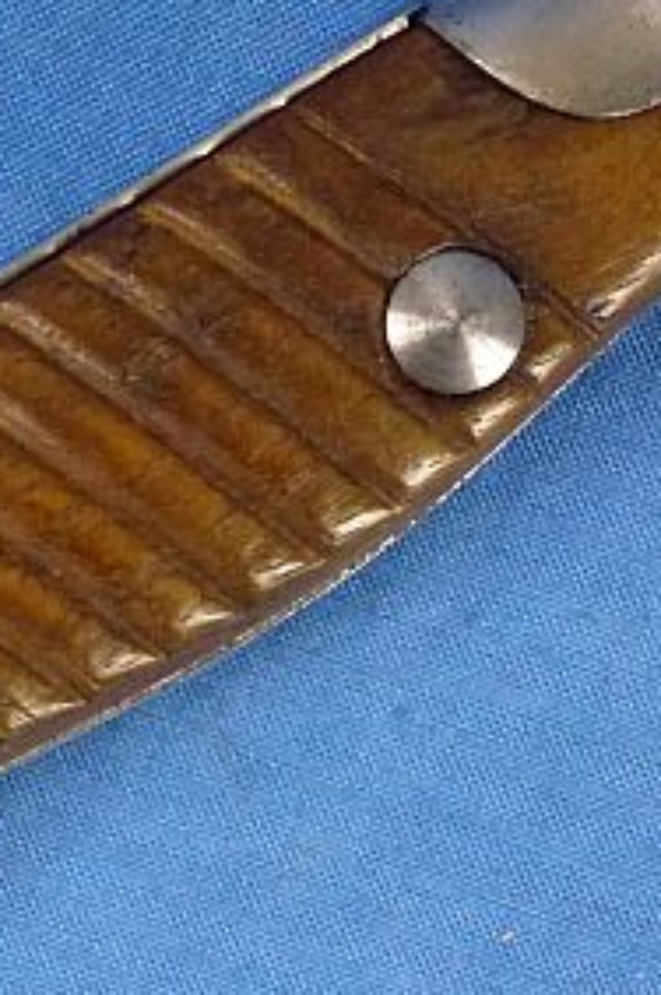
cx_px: 11
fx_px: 5770
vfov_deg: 9.8
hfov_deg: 6.5
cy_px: 661
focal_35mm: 209
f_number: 4.7
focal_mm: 12.7
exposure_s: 1/60
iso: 400
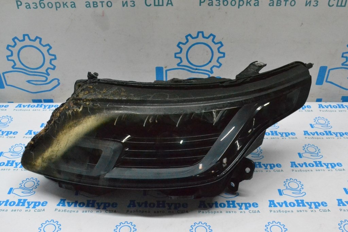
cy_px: 116
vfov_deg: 36.9
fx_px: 348
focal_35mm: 36
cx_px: 174
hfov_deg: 53.1
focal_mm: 24
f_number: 11
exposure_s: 1/160
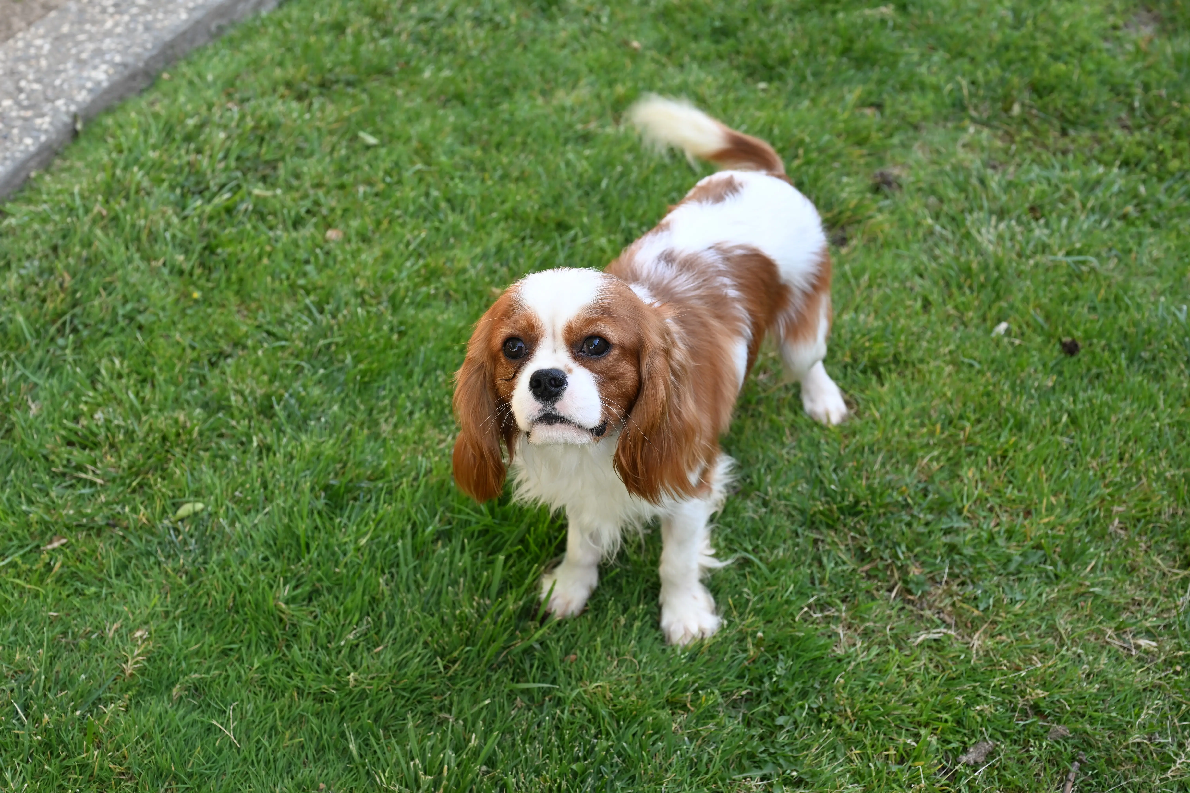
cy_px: 396
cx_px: 595
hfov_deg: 39.6
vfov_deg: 27.0
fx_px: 1653
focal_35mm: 50
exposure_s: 1/160
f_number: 5.6
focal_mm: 50
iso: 400
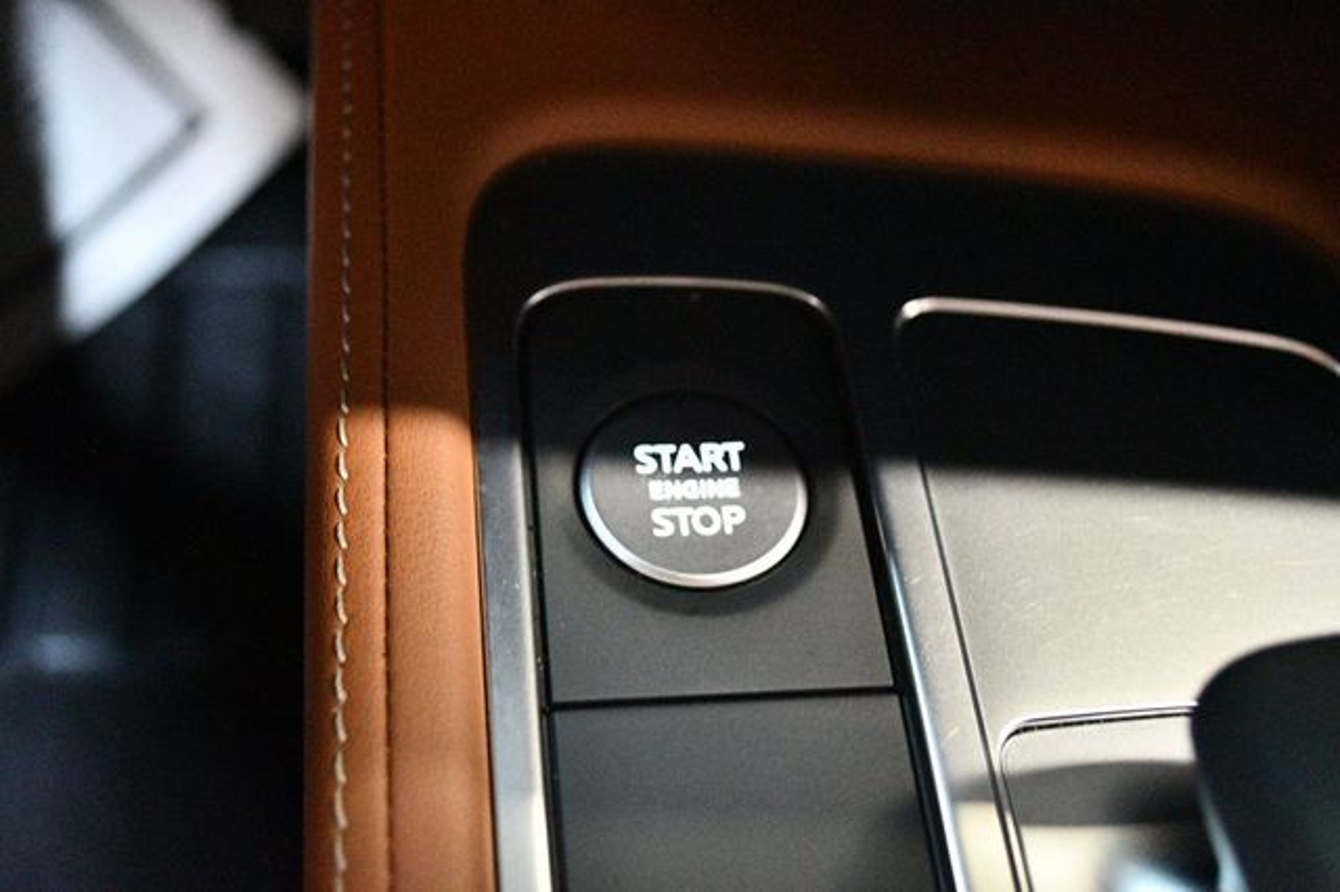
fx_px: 1600
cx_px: 670
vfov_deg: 31.2
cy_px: 446
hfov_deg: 45.5
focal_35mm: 43
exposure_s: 1/50
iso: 12800
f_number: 4.5
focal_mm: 29
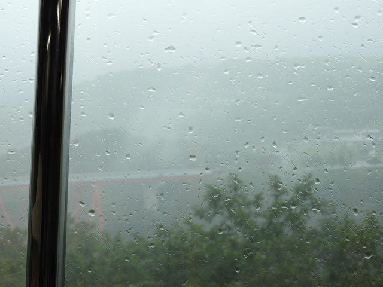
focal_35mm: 70
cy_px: 144
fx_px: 774
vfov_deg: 21.0
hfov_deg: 27.8
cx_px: 192
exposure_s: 1/250
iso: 100
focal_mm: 12.5
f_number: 4.5
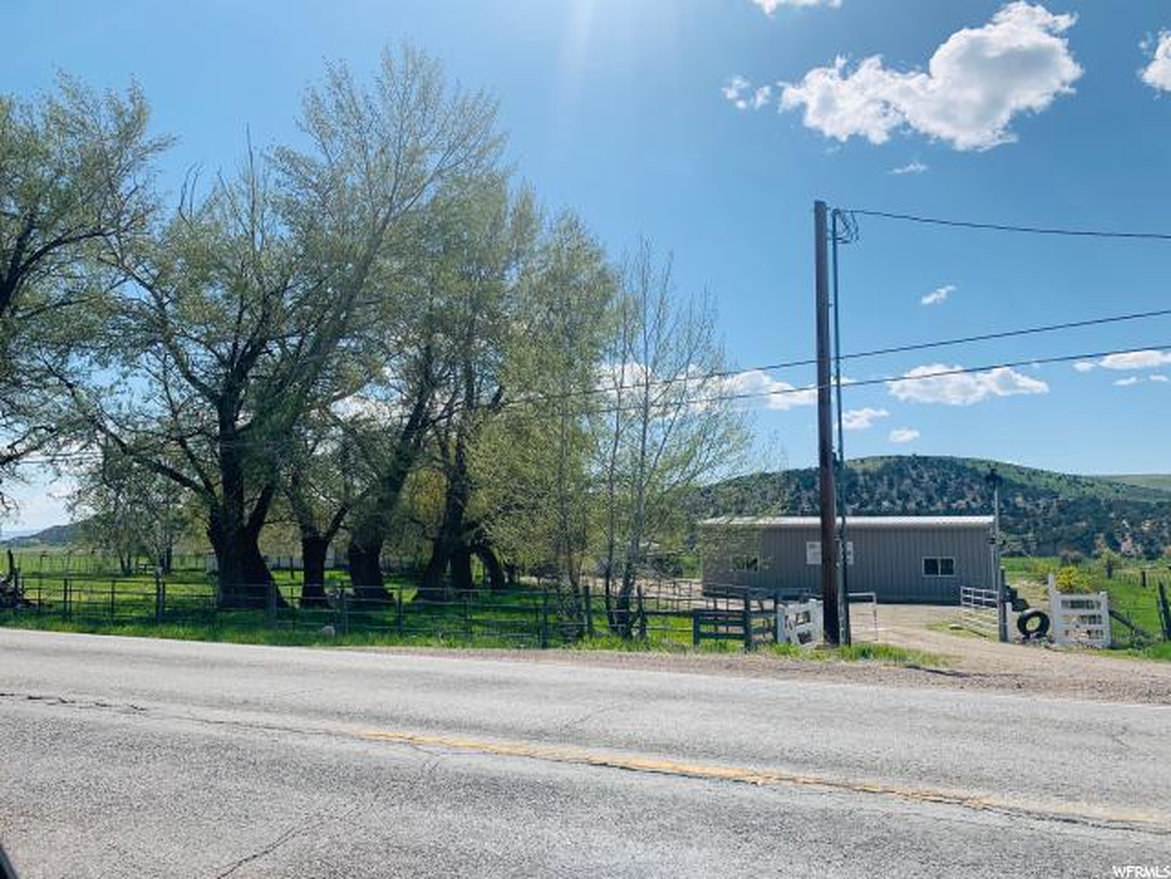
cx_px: 586
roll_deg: -1.3
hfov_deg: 67.3
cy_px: 440
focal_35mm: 26
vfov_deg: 53.1
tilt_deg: +8.9
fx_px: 880
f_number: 1.8
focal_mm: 4.25
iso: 25
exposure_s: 1/3401
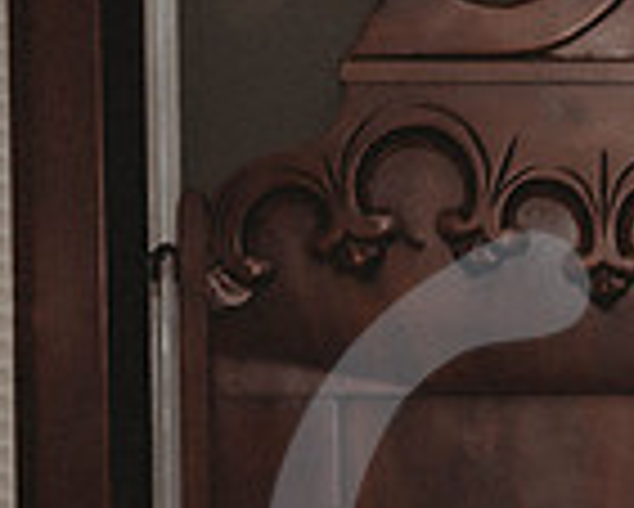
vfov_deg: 6.4
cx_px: 976
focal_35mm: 241
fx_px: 4525
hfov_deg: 7.8
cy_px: 632
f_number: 2.8
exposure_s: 1/125
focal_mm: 60
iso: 200
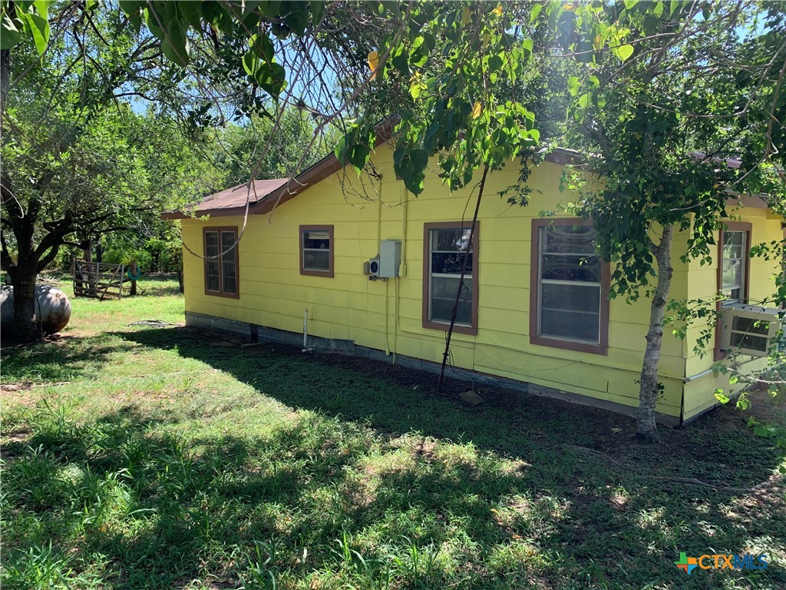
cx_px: 393
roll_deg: +0.0
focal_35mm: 26
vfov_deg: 53.1
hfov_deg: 67.3
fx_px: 590
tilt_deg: -4.9
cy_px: 295
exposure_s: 1/394
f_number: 1.8
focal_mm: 4.25
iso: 25
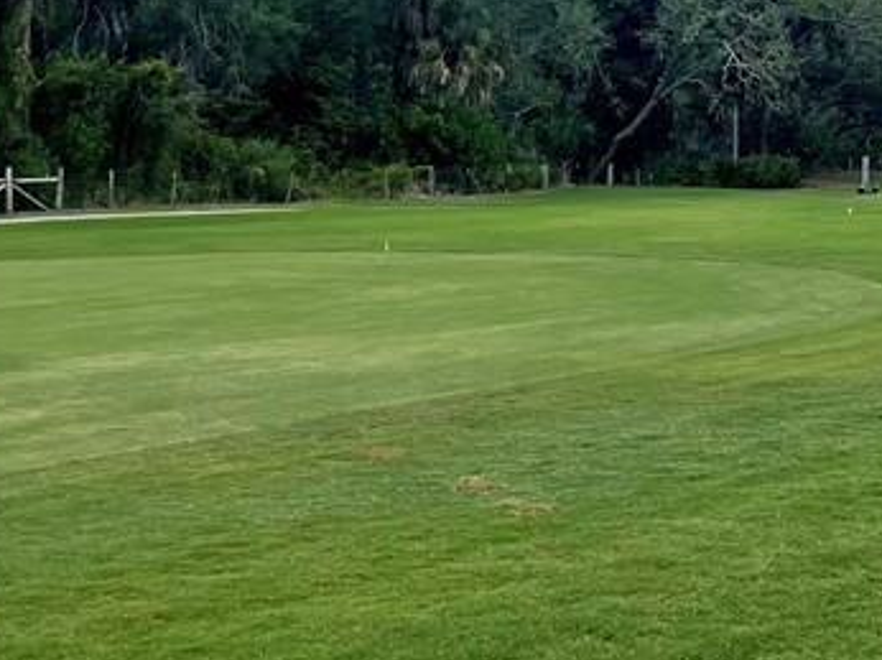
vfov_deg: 18.7
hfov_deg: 24.3
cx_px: 862
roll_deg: -0.6
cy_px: 25
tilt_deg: +3.0
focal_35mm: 77
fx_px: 1961
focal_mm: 5.1
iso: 32
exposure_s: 1/4902
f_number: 1.6
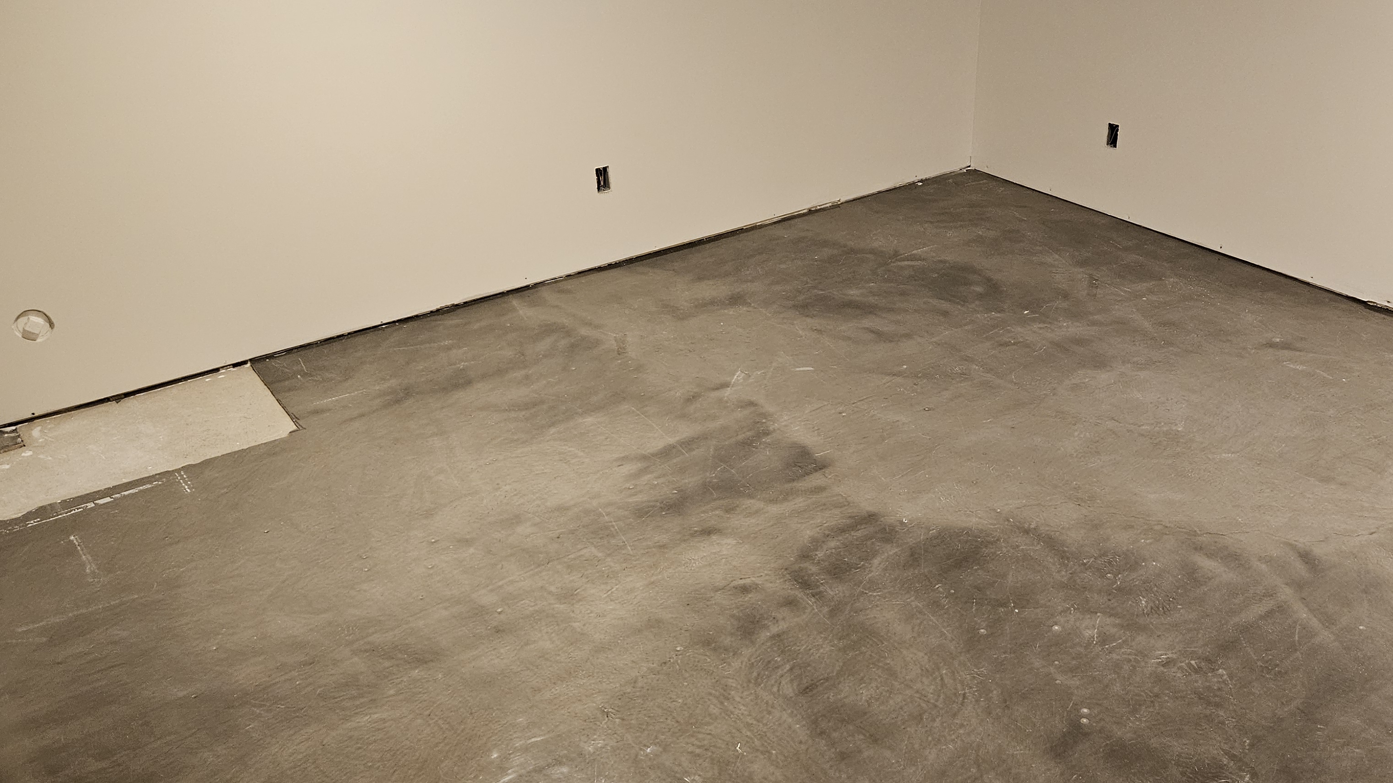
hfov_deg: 59.1
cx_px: 829
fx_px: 1219
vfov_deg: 35.3
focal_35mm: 33
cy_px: 511
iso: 640
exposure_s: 1/60
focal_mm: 5.4
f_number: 1.8
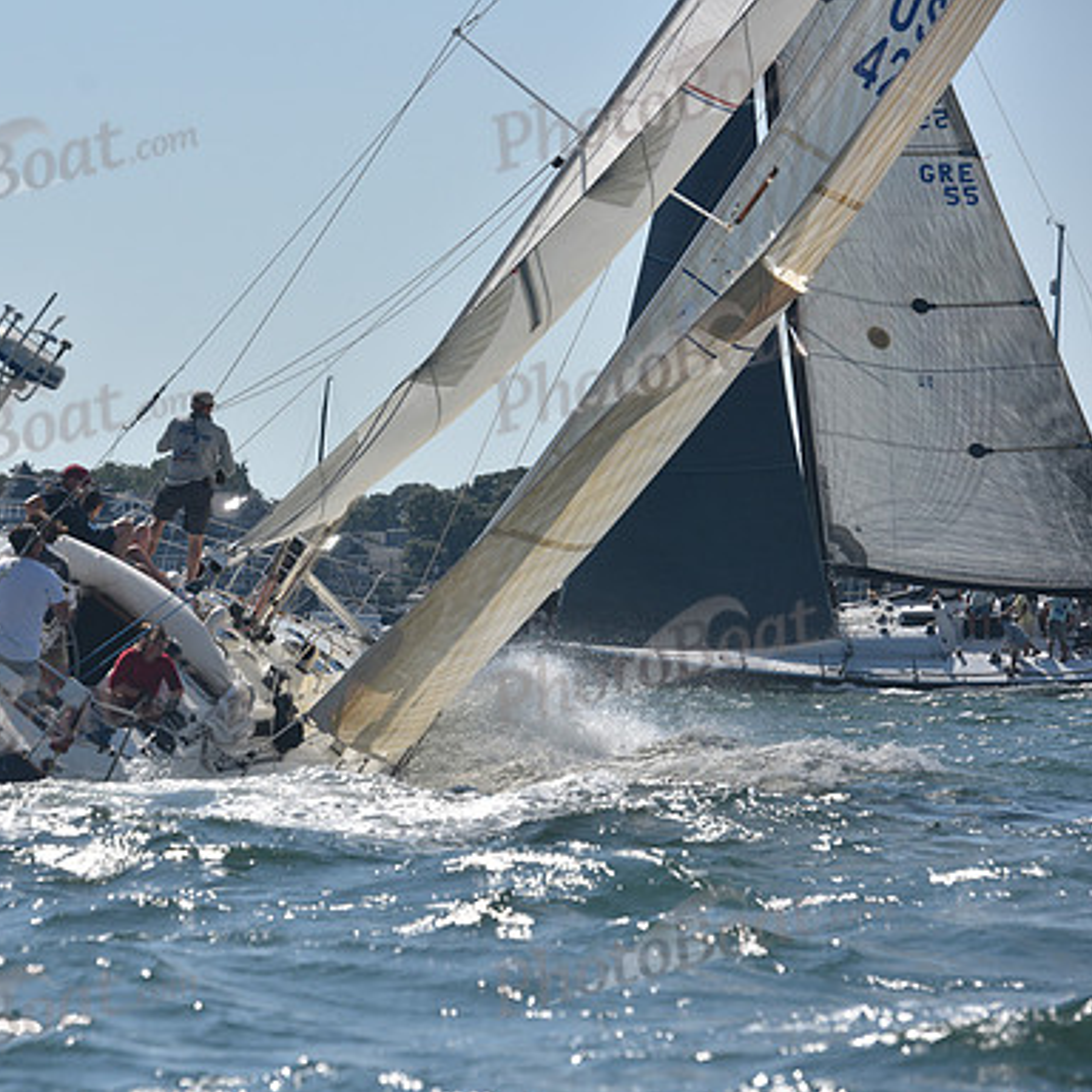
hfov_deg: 8.8
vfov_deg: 8.8
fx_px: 7102
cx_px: 347
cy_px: 547
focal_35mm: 199
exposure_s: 1/1250
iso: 250
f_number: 6.3
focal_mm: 155
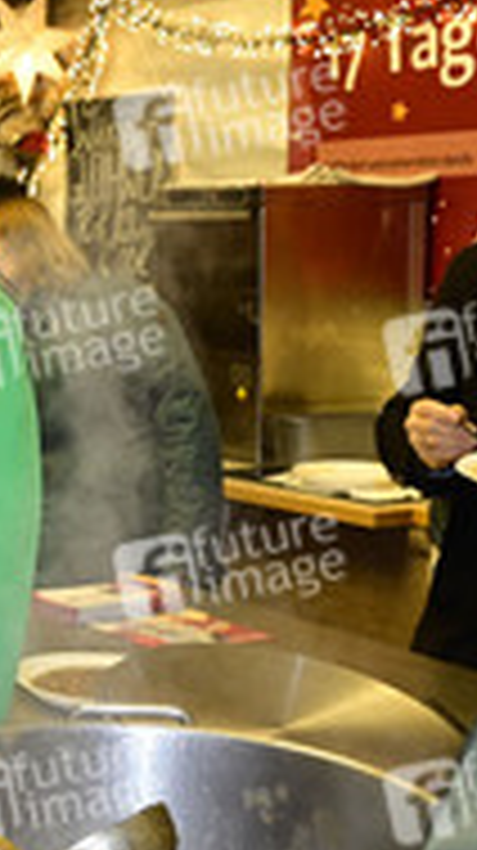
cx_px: -340
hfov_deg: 17.0
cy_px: 454
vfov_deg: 34.9
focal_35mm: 60
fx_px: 1352
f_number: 5
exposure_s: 1/200
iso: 1600
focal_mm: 24
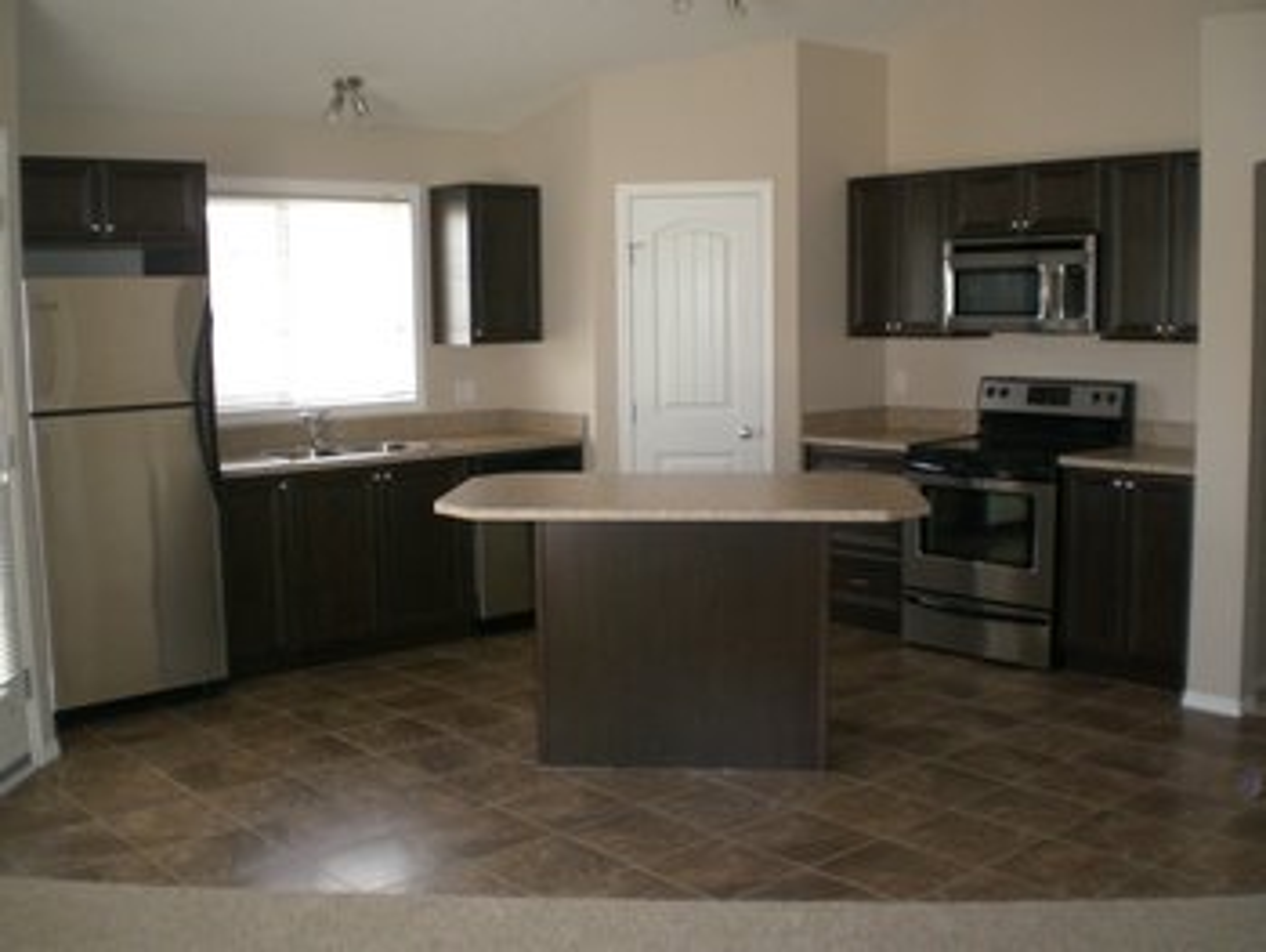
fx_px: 1391
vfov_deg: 37.8
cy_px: 476
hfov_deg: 48.9
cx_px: 633
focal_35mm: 38
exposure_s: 1/100
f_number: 3.1
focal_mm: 6.3
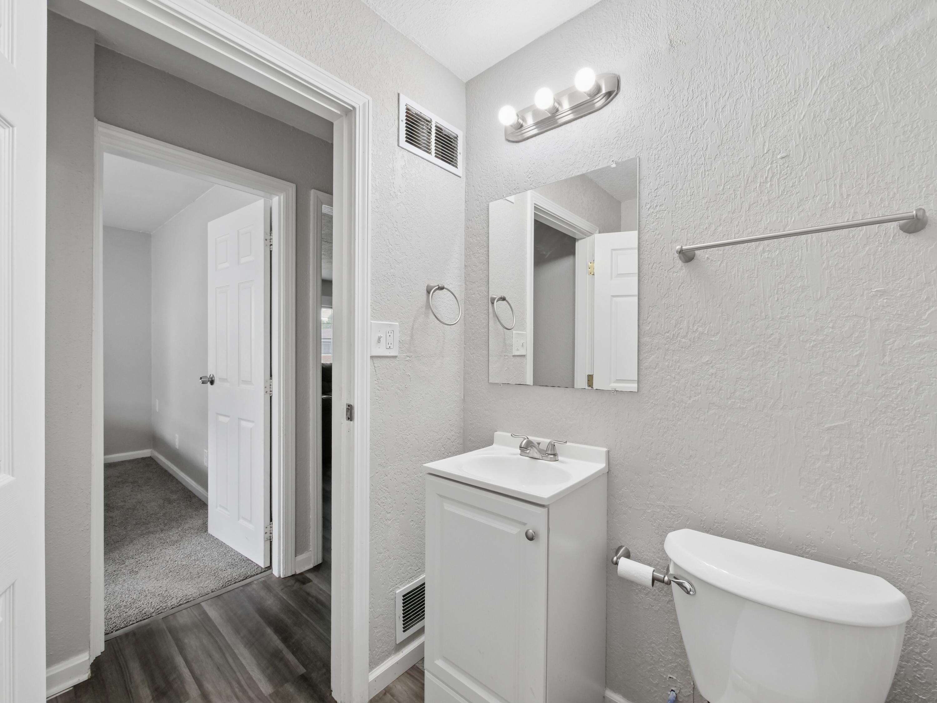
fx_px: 379
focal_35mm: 14
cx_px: 468
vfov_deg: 85.7
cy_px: 352
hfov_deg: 102.1
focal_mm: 7
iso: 640
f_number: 7.1
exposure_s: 1/25
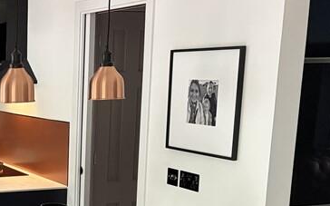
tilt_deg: -10.7
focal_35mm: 69
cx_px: -51
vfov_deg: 18.5
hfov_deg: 26.9
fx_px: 620
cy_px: 192
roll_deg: +1.1
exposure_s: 1/60
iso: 320
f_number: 1.6
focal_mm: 5.96
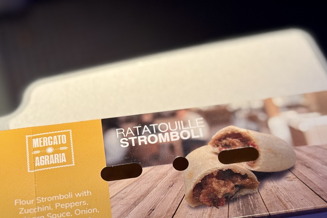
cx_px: 177
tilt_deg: -62.8
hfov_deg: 29.2
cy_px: 163
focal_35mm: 69
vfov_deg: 19.6
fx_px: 627
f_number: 1.78
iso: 320
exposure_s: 1/40
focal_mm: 6.76
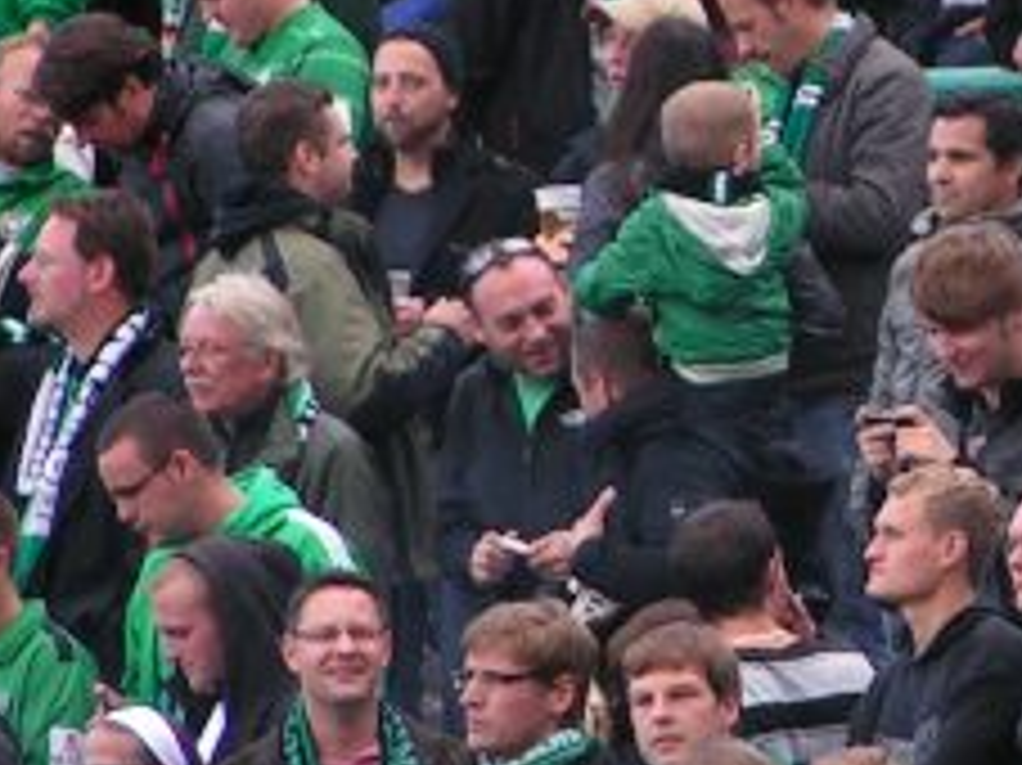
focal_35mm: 694
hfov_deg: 2.9
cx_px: 1274
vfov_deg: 2.1
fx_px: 20479
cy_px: 0
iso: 80
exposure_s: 1/200
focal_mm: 30.1
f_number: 3.5
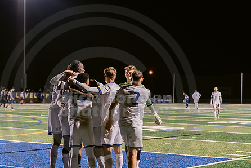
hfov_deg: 22.3
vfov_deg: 15.0
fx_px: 635
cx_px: 98
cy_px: 104
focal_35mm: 91
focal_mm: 70
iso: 2500
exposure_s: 1/250
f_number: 3.2
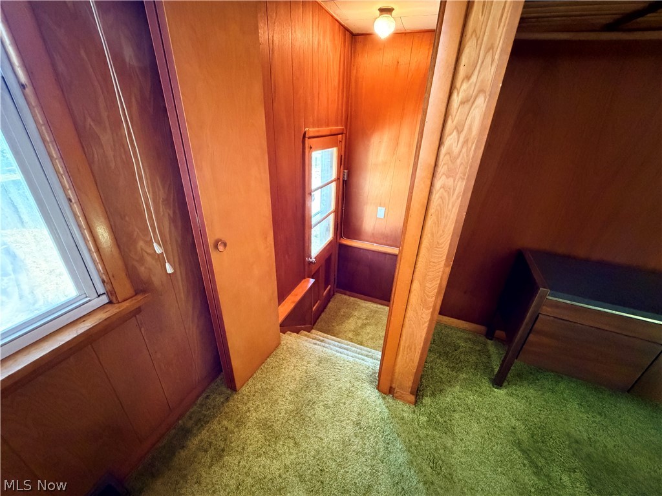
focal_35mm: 14
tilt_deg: -25.9
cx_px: 331
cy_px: 248
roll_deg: -2.0
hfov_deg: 102.1
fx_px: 268
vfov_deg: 85.7
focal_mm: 2.22
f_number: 2.2
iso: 1250
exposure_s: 1/60
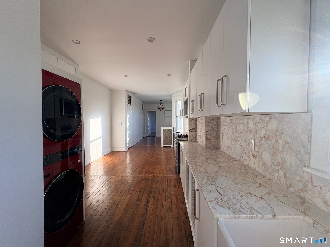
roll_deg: +0.9
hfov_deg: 102.1
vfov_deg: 85.7
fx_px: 133
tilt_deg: -0.9
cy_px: 124
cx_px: 165
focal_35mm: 14
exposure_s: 1/234
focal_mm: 2.22
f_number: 2.2
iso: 64
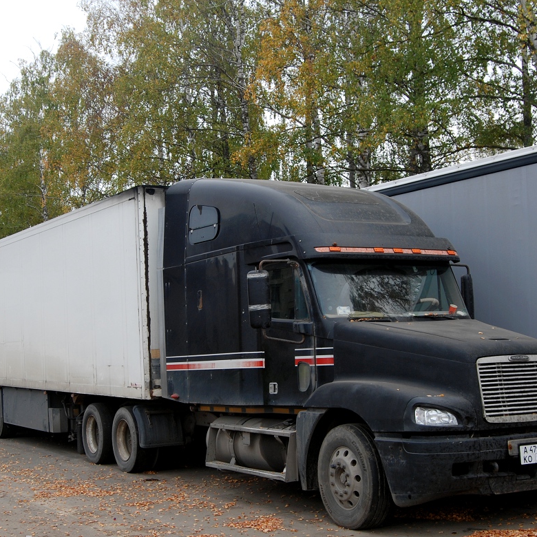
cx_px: 305
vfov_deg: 39.2
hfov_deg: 39.1
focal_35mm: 43
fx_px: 755
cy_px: 264
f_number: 5.6
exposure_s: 1/125
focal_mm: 22
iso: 125
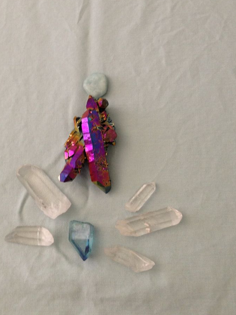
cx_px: 98
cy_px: 130
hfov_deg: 30.8
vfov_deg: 40.3
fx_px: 427
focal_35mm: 47
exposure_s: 1/20
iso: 125
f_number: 2.4
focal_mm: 4.13
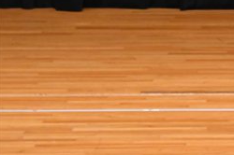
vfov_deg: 1.6
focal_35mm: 838
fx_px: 5440
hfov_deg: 2.5
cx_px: 358
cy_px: -56
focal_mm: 180
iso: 3200
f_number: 5.6
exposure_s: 1/400
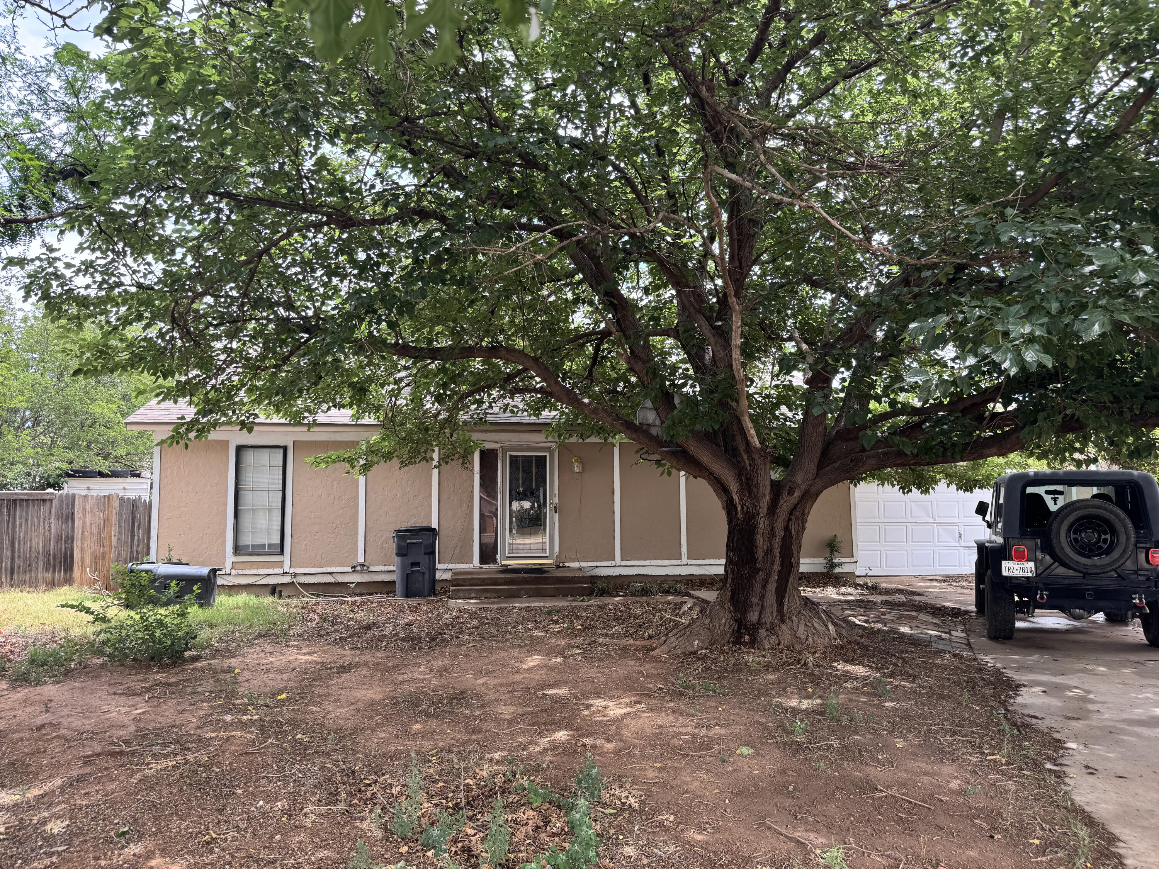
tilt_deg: +3.4
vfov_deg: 56.8
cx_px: 580
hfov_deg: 71.6
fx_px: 804
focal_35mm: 24
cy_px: 434
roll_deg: +0.2
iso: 80
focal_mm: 6.76
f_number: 1.78
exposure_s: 1/425
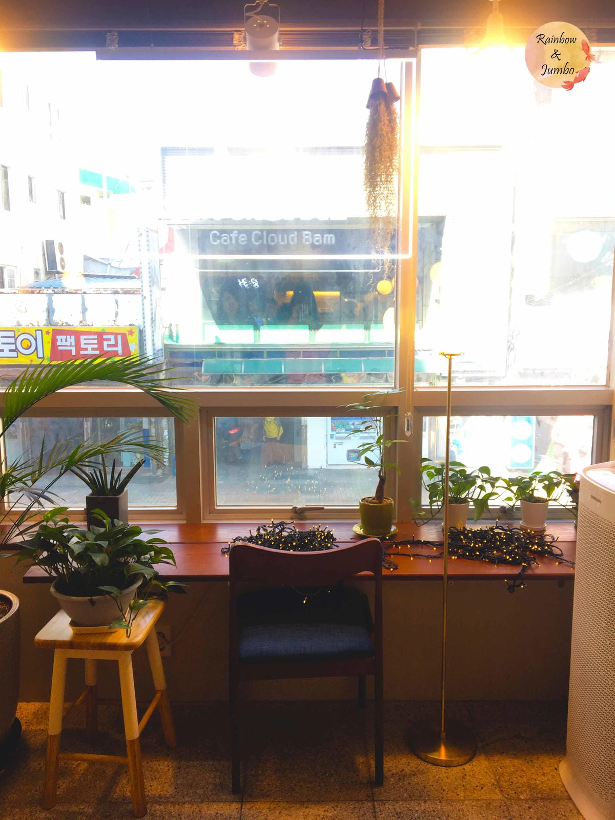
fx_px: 687
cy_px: 410
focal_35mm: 29
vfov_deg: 61.7
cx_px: 308
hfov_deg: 48.2
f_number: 2.2
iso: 25
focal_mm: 4.15
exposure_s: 1/30
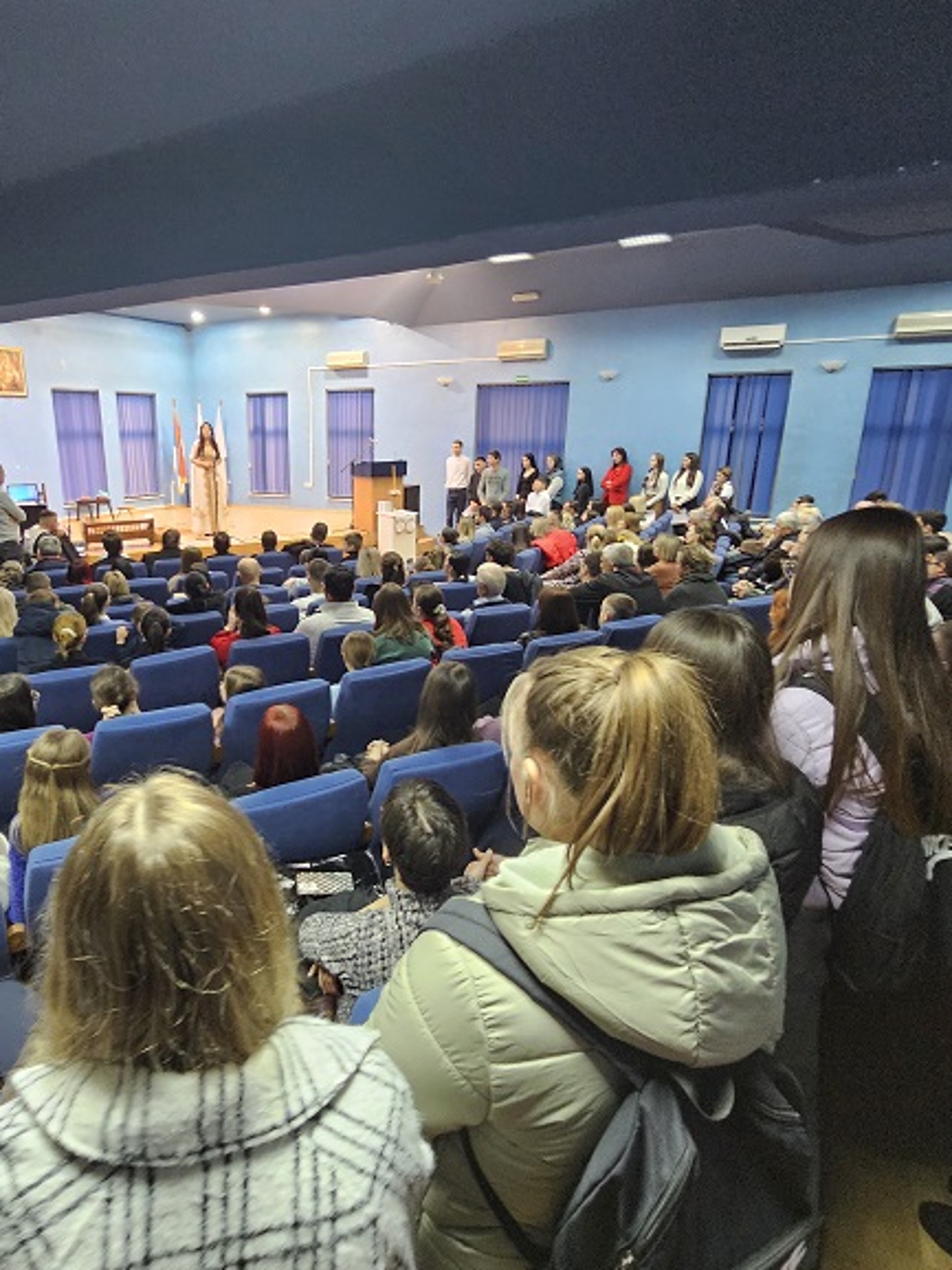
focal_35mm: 18
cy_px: 628
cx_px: 347
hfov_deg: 70.2
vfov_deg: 87.8
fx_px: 661
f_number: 2.2
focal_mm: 2.2
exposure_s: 1/33
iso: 500
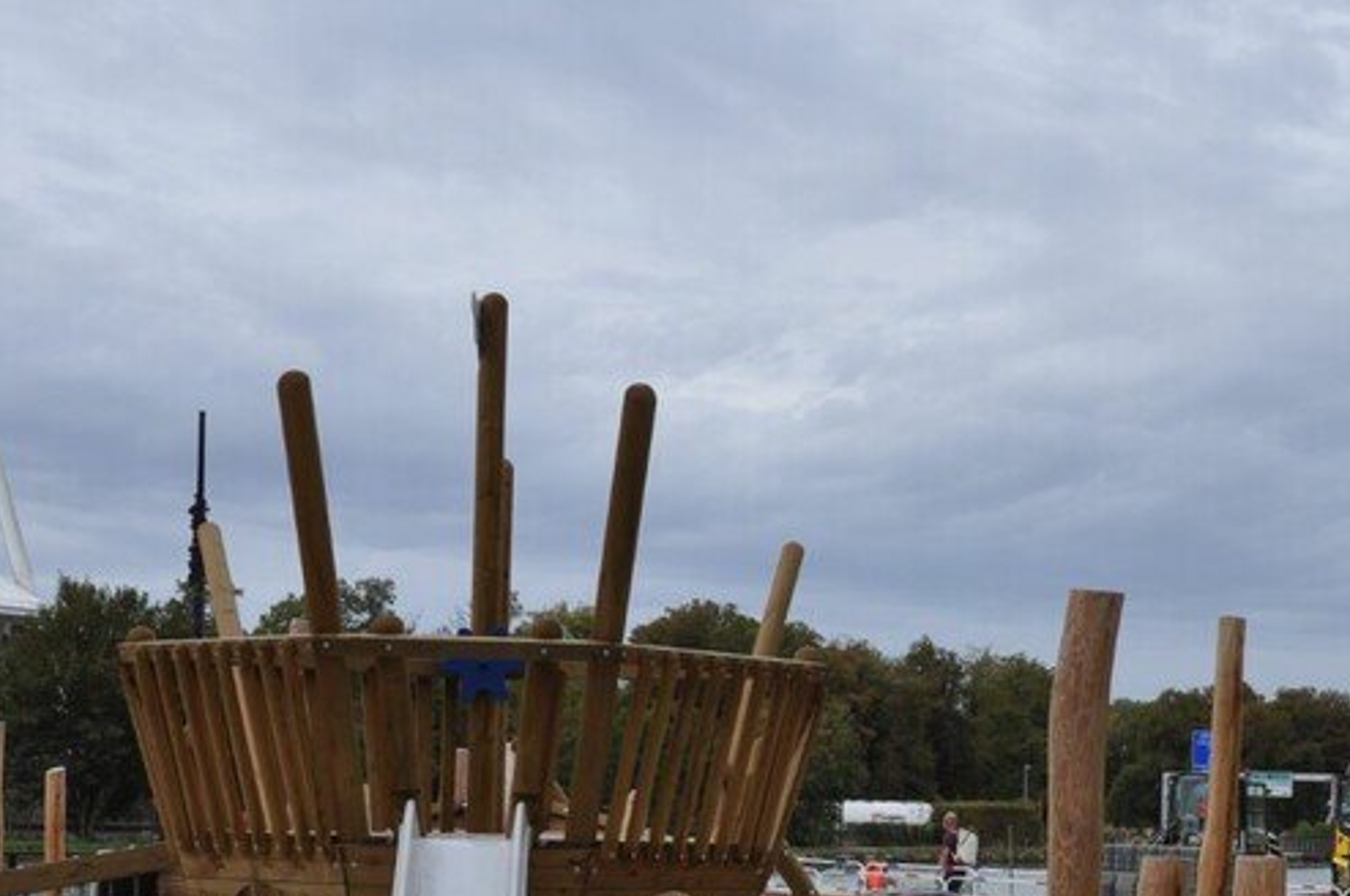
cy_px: 821
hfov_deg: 29.9
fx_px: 2512
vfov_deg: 19.8
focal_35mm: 67
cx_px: 907
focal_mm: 21
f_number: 9
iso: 200
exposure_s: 1/320
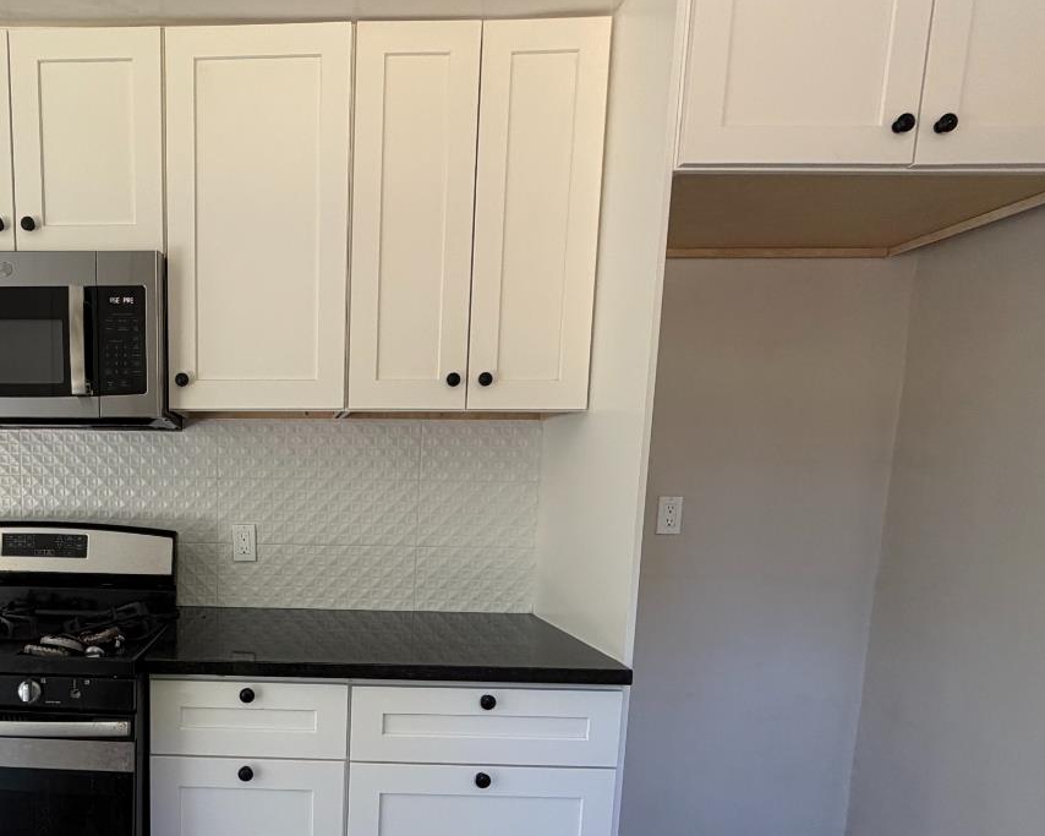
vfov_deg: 57.3
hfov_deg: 65.7
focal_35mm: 24
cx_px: 252
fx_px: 742
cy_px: 567
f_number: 2.2
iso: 200
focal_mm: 2.22
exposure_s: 1/121
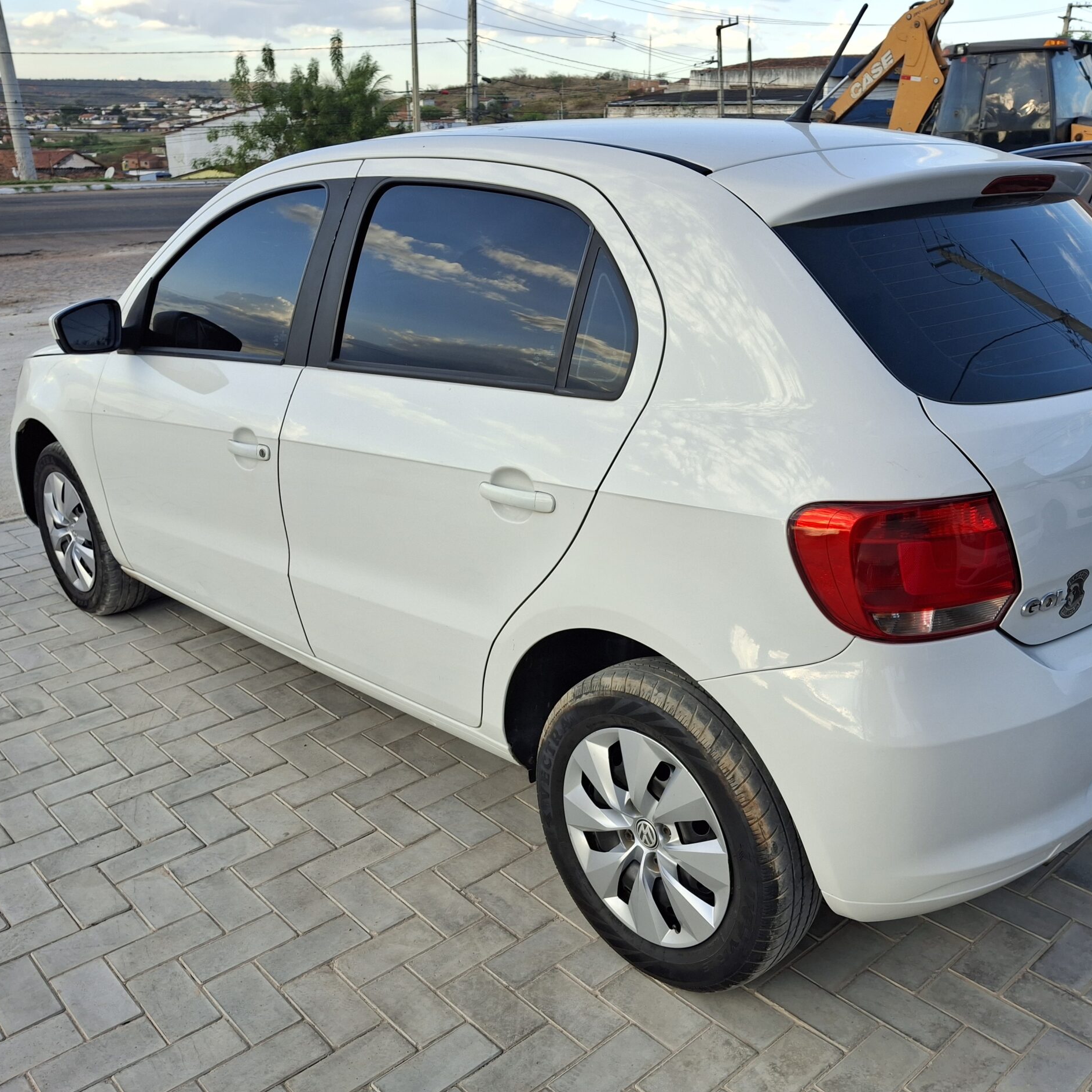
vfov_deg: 54.0
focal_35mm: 30
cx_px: 589
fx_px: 1071
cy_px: 546
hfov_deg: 54.0
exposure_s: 1/353
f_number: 1.8
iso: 25
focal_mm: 4.69
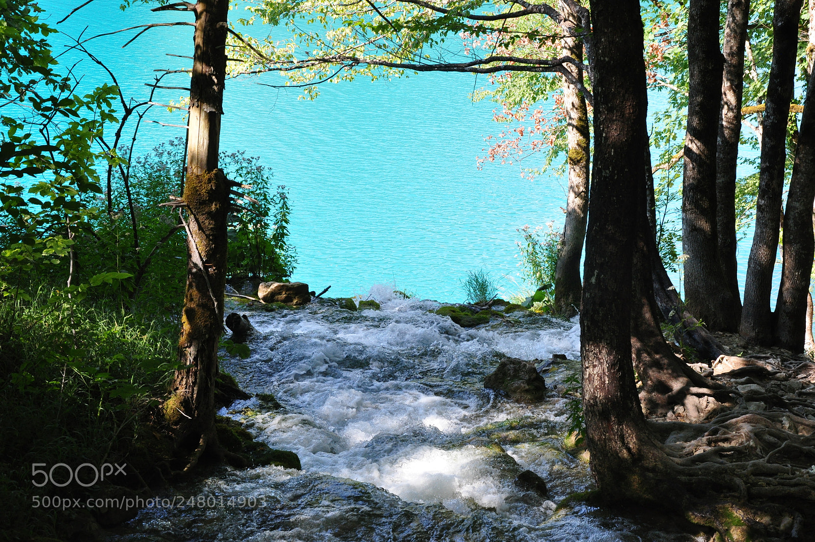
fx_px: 1696
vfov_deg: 18.1
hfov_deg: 27.0
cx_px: 408
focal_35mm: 75
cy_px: 271
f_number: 10
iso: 800
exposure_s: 1/250
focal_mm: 50
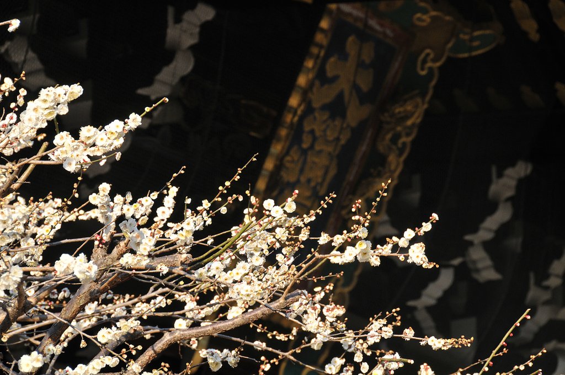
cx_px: 282
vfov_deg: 7.0
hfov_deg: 10.6
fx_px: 3057
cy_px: 188
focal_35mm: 195
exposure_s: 1/400
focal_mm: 130
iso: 500
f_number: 10
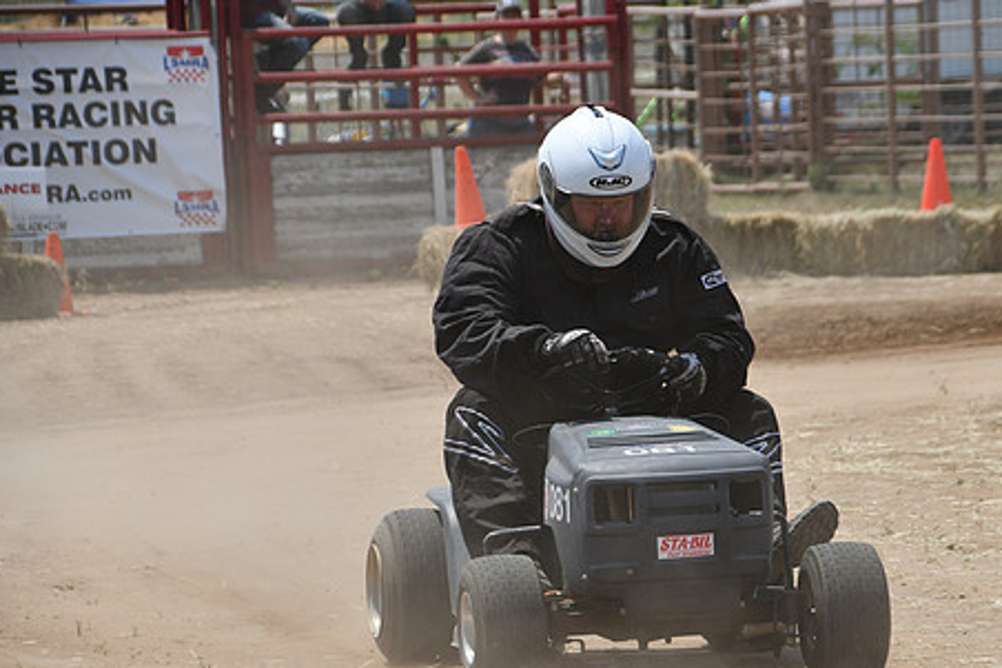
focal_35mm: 298
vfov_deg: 4.6
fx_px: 8291
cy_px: 421
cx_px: 630
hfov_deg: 6.9
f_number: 8
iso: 110
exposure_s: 1/500
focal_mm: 155
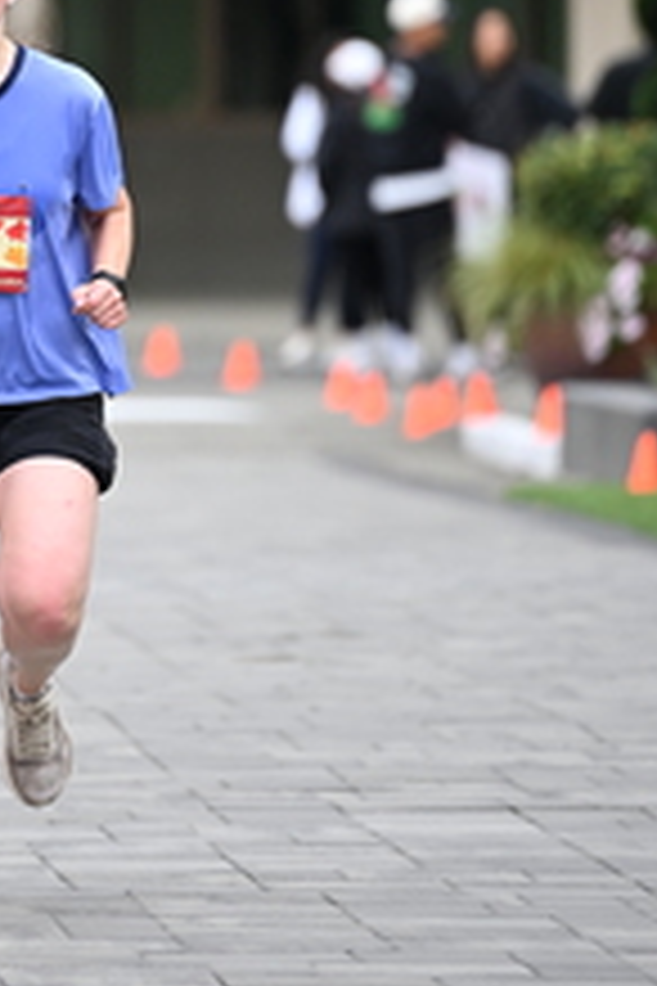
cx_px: -38
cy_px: 72
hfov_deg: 2.7
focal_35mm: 502
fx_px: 13741
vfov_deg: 4.1
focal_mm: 200
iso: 640
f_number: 2.8
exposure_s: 1/1600
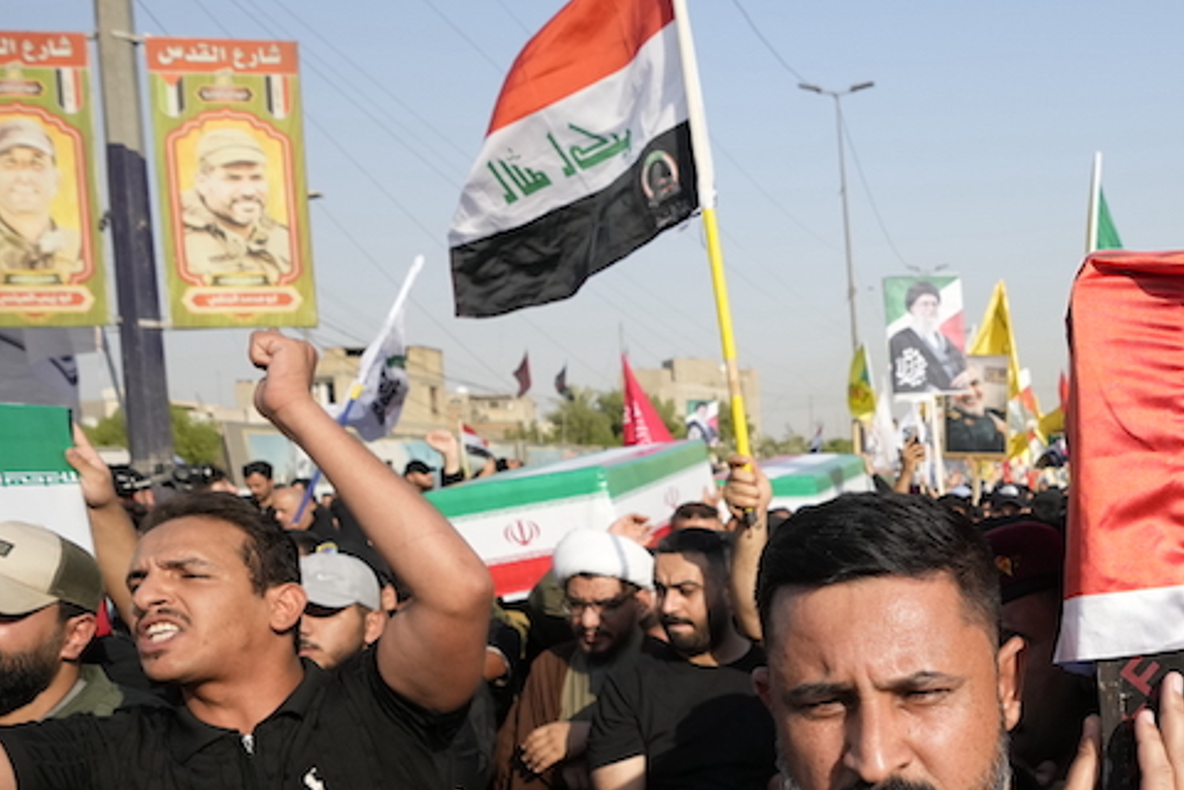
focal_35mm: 40
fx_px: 1315
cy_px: 676
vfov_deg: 32.1
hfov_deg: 41.2
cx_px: 1226
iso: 640
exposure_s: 1/3200
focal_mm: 16
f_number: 4.5
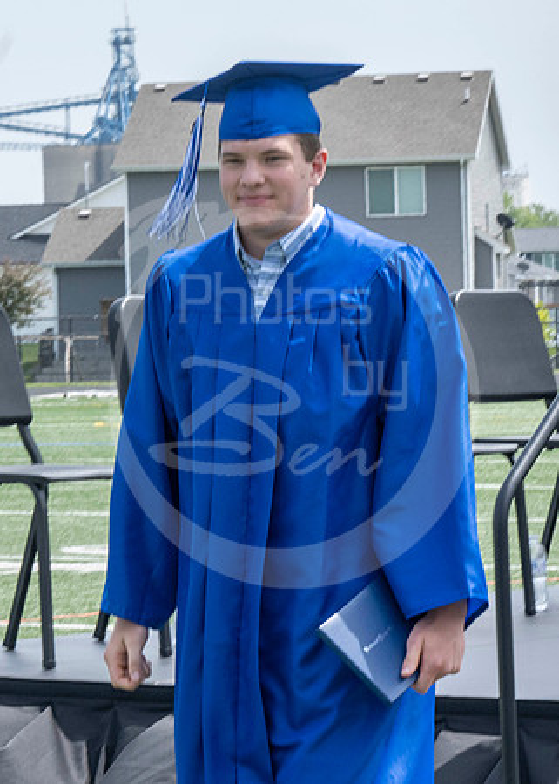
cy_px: 200
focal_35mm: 203
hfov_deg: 7.1
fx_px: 4520
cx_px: 63
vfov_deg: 9.9
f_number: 13
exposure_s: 1/250
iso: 200
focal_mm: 70
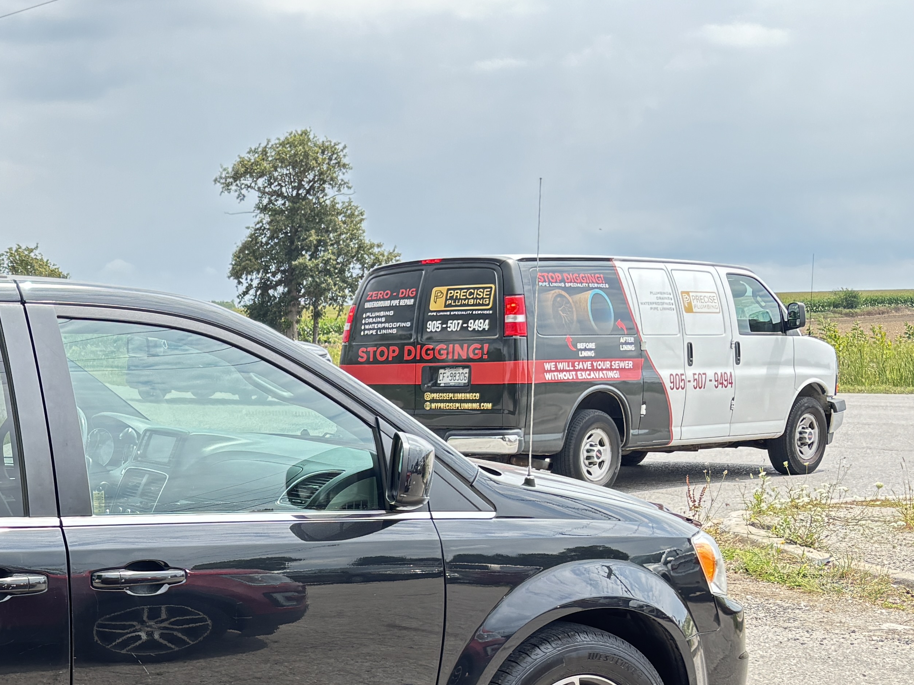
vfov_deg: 24.5
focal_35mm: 59
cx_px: -113
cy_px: 520
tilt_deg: -8.0
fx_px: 1558
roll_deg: +1.5
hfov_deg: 29.2
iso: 50
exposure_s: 1/528
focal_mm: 5.96
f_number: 1.6
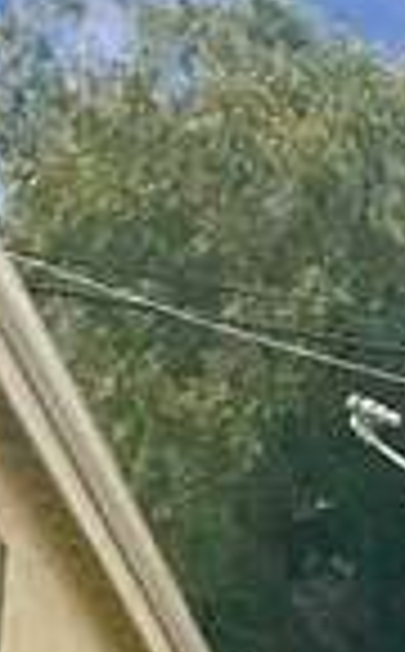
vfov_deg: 9.9
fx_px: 3727
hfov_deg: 5.3
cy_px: 760
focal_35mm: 210
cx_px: 1732
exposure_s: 1/3300
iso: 20
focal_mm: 3.99
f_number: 1.8
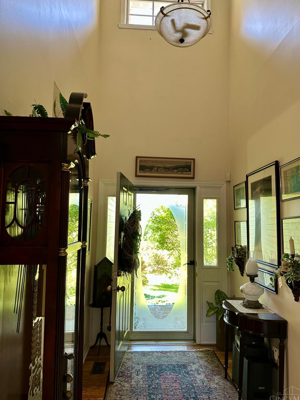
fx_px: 289
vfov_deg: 69.4
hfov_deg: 54.9
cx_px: 156
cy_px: 200
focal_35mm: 25
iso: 200
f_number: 1.78
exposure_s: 1/121
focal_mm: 6.86
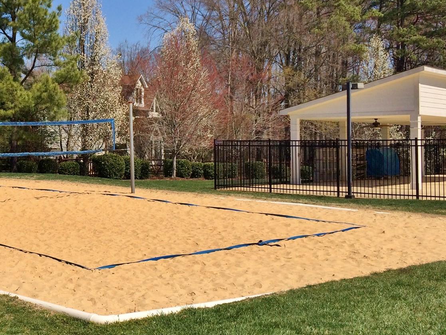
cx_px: 51
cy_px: 111
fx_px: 709
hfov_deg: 33.3
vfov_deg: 26.4
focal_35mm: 55
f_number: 2.2
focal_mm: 4.12
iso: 32
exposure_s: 1/3731
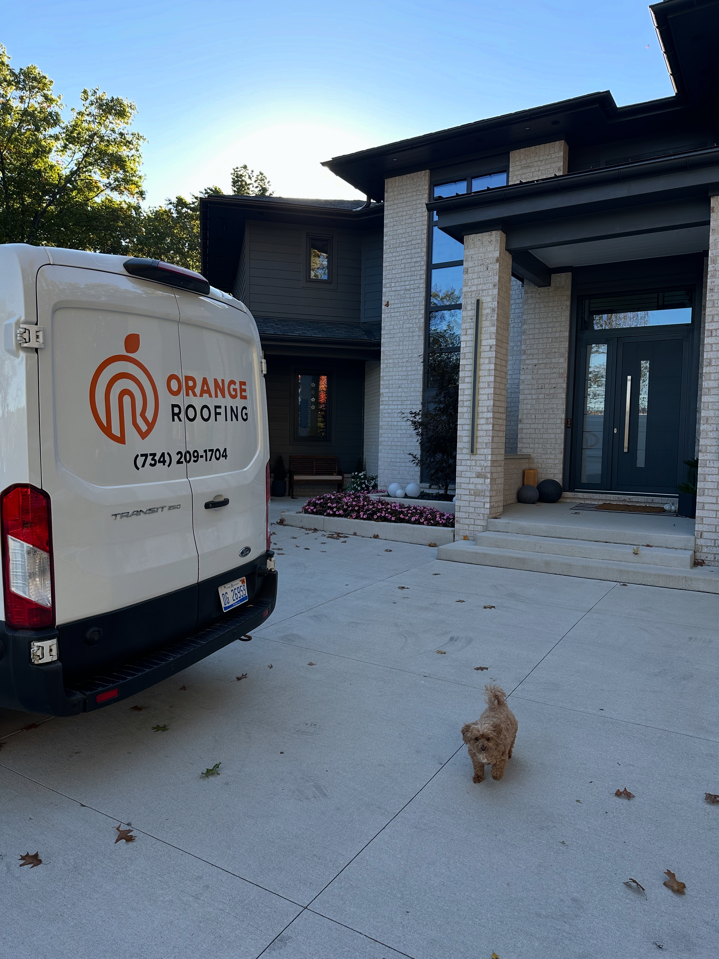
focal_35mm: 24
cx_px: 360
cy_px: 480
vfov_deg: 71.6
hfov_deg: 56.8
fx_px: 665
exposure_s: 1/583
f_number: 1.78
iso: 80
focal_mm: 6.86
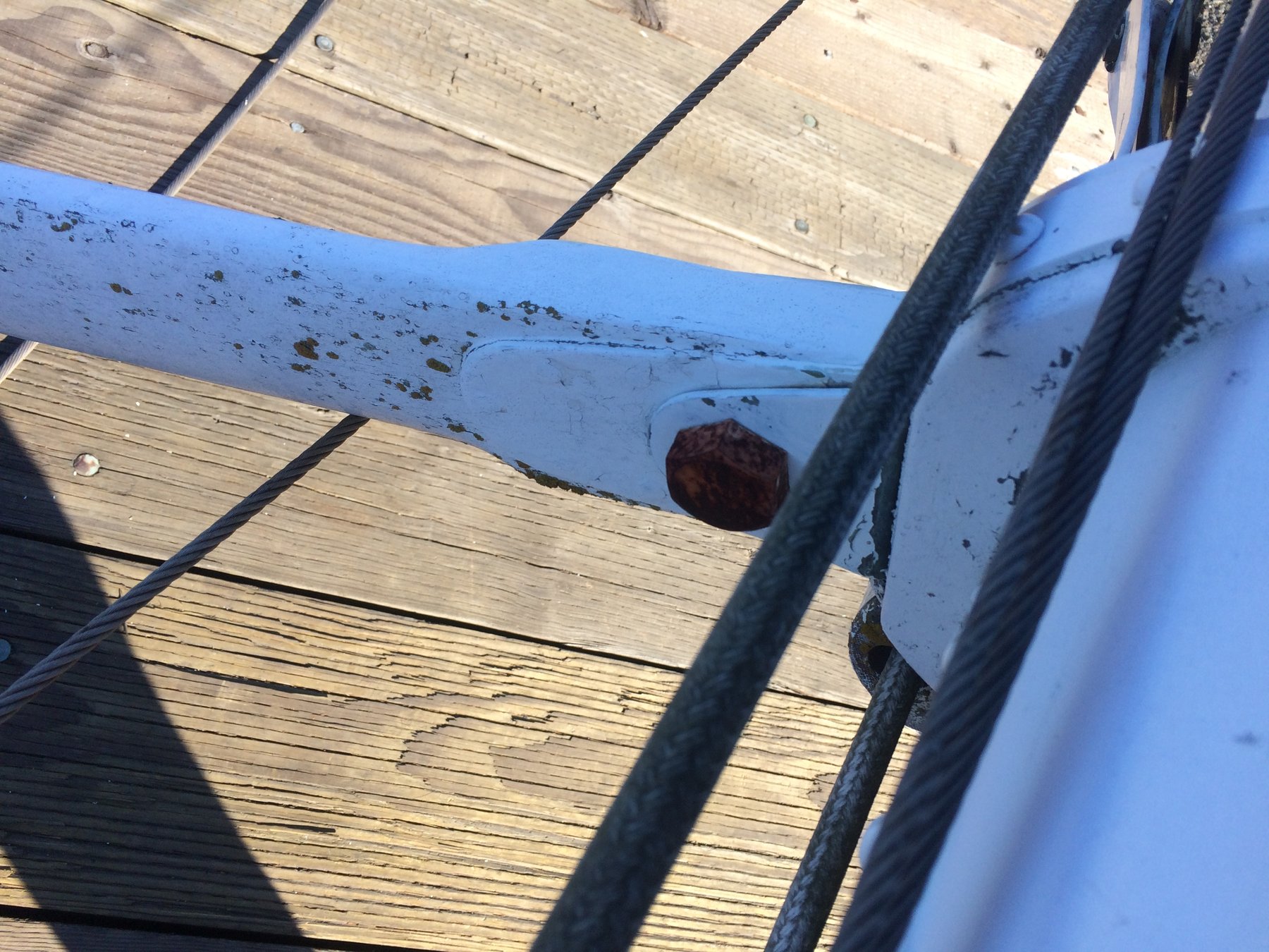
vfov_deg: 48.2
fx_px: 1063
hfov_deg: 61.7
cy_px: 476
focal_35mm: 29
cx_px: 634
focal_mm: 4.15
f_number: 2.2
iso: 32
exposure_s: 1/838
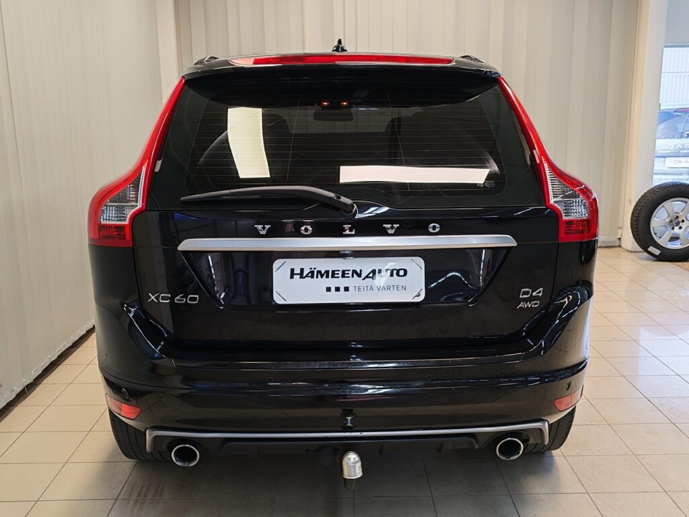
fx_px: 717
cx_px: 344
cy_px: 258
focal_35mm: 36
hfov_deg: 51.4
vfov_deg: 39.7
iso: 100
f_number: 1.6
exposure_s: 1/100
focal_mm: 5.4
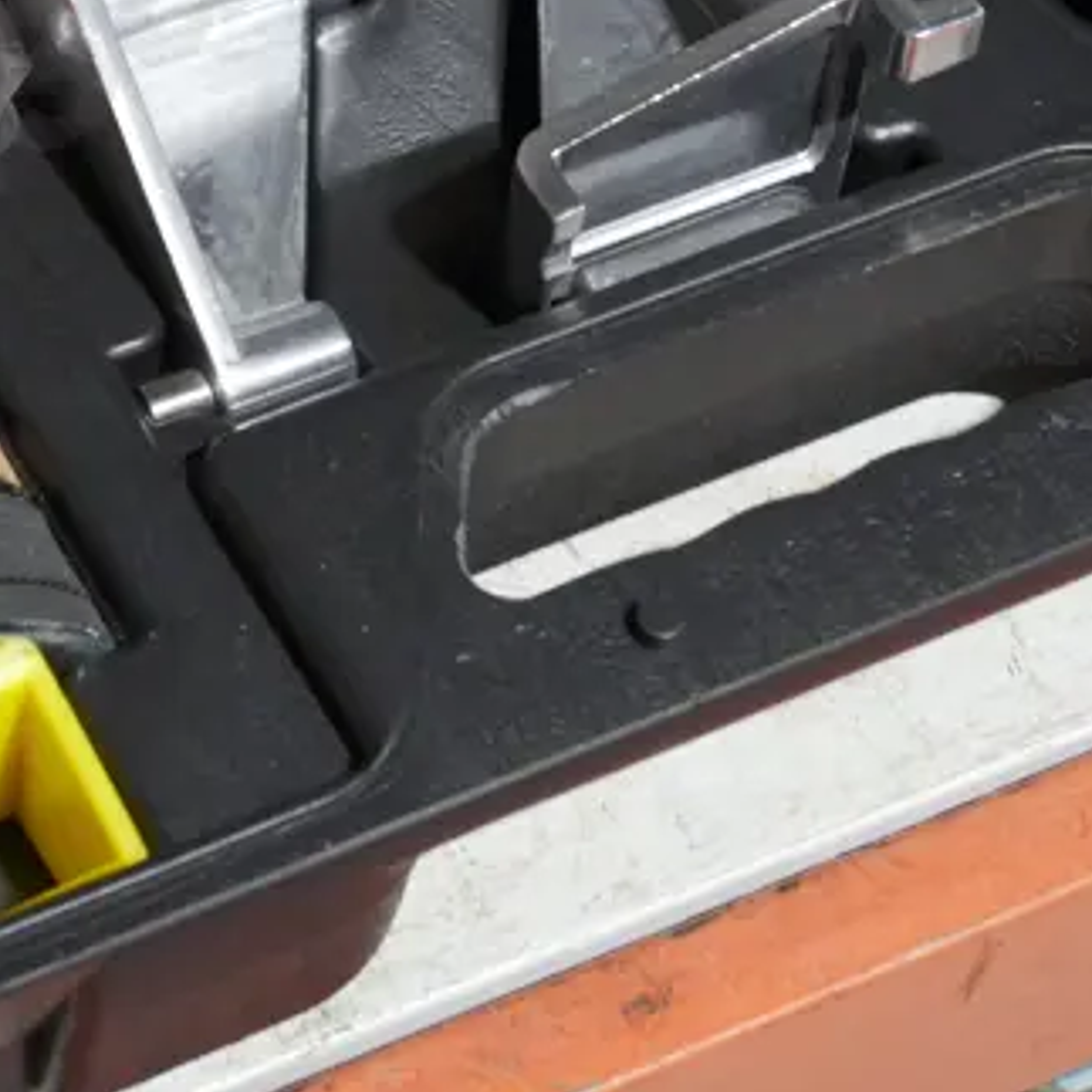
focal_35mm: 146
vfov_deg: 11.8
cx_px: 321
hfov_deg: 11.9
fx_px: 5211
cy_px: -147
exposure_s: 1/60
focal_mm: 26
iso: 1000
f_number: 5.3
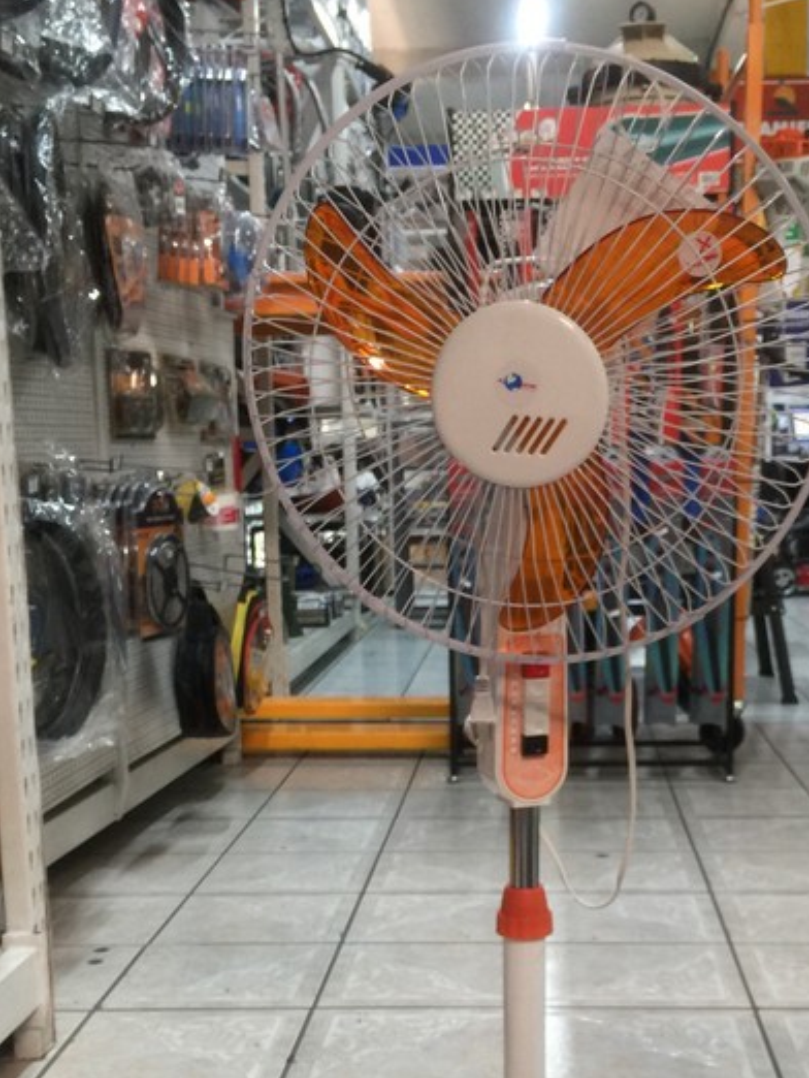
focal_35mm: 50
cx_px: 496
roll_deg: +1.2
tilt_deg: -12.1
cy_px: 810
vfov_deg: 37.2
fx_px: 1557
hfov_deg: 29.0
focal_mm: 4.15
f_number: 2.2
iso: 32
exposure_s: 1/15
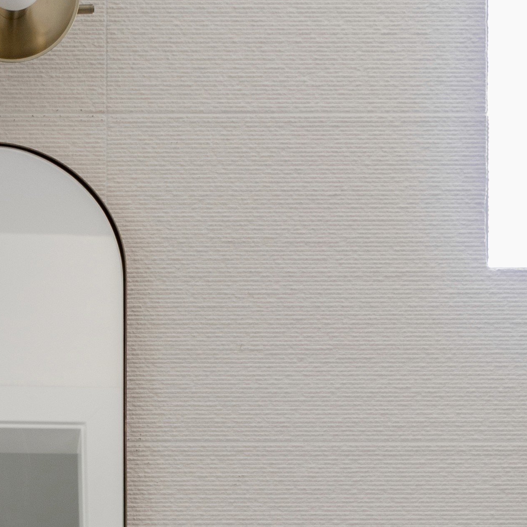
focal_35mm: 141
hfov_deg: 12.1
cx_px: -83
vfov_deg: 10.5
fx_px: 2429
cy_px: 1312
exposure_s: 1/4
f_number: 8
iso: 200
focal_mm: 30
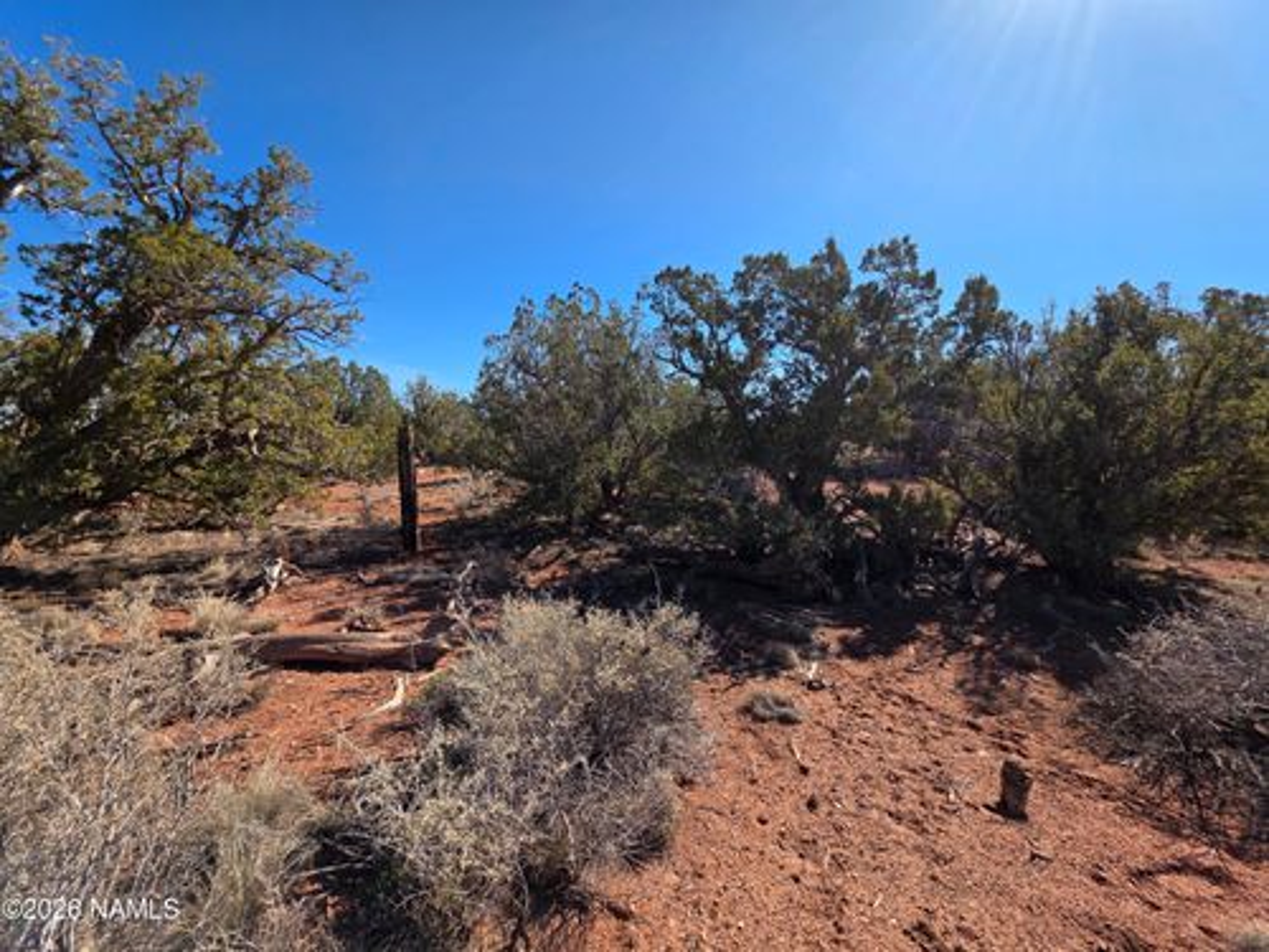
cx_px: 634
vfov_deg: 89.9
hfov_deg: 106.2
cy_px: 476
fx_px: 477
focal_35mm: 13
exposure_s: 1/1690
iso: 40
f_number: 1.9
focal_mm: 2.2
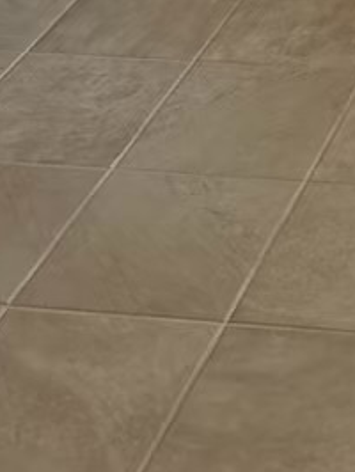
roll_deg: +1.4
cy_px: -571
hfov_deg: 11.0
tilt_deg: -6.5
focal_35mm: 125
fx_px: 1706
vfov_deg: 12.9
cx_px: 662
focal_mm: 5.7
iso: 100
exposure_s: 1/120
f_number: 1.5
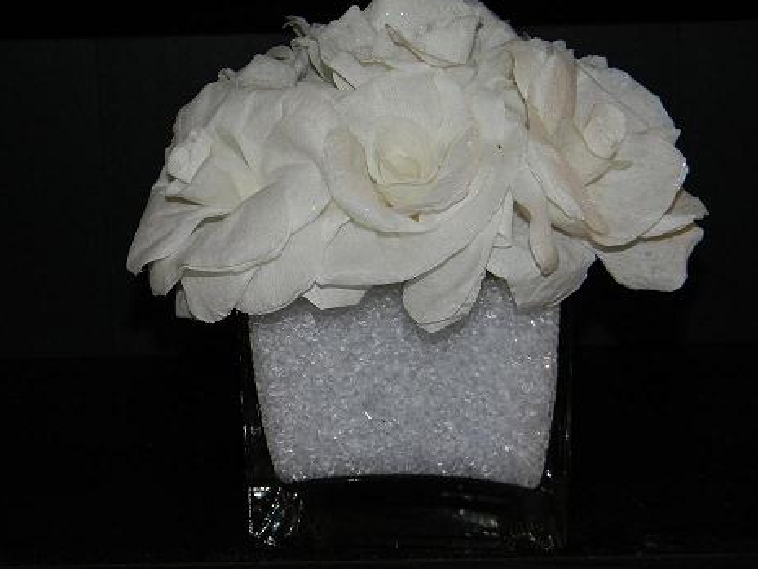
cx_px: 377
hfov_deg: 27.0
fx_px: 1577
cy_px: 293
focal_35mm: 72
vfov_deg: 20.4
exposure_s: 1/30
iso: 200
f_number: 4.3
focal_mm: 12.2
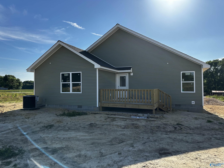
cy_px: 84
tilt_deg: -0.6
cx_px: 112
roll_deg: +0.2
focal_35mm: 24
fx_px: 155
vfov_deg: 56.8
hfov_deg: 71.6
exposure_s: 1/4545
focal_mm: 6.86
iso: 80
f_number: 1.78
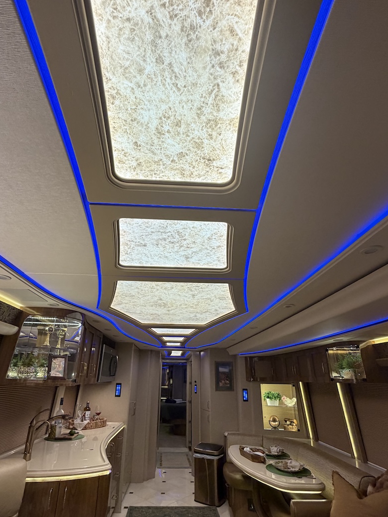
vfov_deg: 87.5
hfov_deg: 71.6
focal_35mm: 18
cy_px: 284
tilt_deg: +20.1
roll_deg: -0.5
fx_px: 269
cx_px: 185
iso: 160
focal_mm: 2.22
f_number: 2.2
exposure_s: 1/120
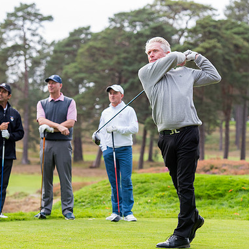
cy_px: 124
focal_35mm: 141
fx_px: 1147
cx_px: 111
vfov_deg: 12.4
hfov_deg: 12.4
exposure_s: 1/1000
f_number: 4
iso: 1000
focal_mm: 110
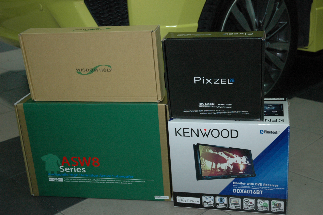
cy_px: 108
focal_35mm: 51
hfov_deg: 38.9
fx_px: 457
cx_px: 162
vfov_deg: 26.4
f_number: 4.2
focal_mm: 34
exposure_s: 1/60
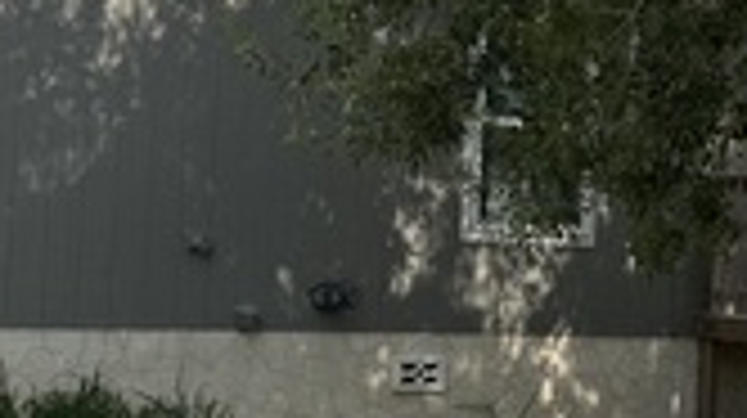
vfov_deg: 12.0
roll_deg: -3.4
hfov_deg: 21.1
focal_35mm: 101
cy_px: 207
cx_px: 522
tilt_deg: -0.3
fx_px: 1999
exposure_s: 1/4950
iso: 80
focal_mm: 6.76
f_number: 1.78
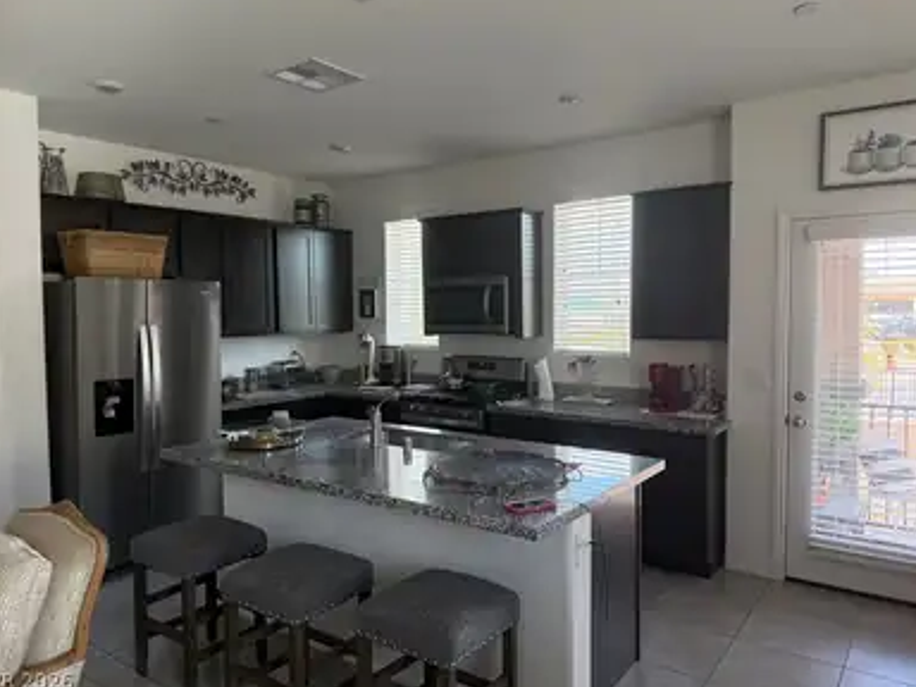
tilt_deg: -3.2
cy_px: 339
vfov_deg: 54.9
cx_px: 448
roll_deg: +1.2
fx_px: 662
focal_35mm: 25
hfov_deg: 69.4
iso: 200
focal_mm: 6.76
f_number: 1.78
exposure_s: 1/194
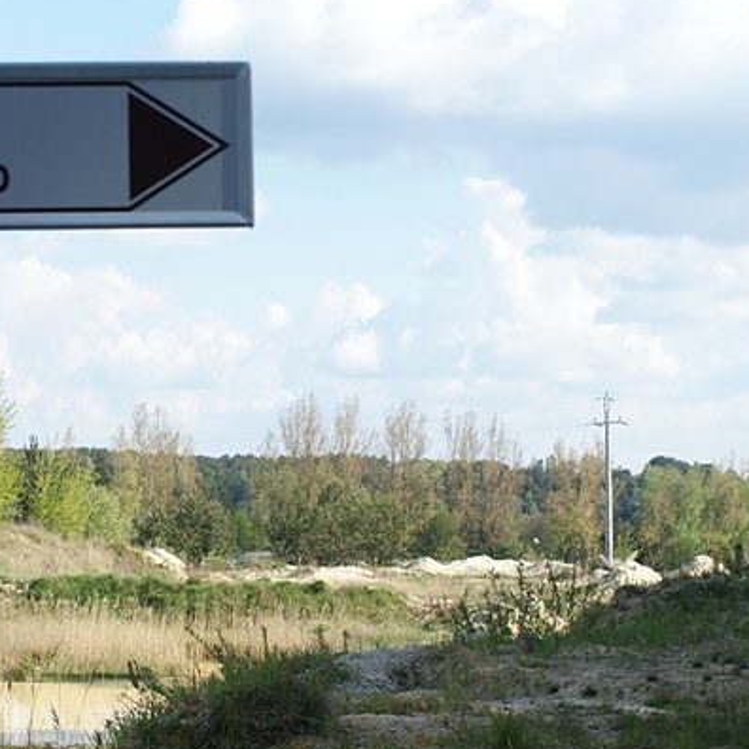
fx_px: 2130
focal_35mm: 87
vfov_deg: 19.9
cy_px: 407
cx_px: 108
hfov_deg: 19.7
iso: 100
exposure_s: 1/250
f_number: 5.6
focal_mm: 30
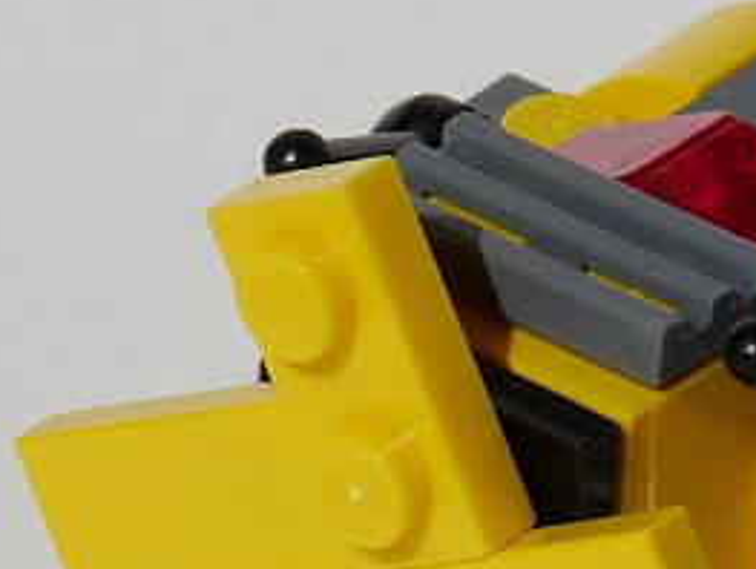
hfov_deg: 1.7
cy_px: 356
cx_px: 920
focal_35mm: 1157
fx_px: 25303
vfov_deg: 1.3
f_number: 8
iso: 100
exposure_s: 1/1300
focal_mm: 67.7
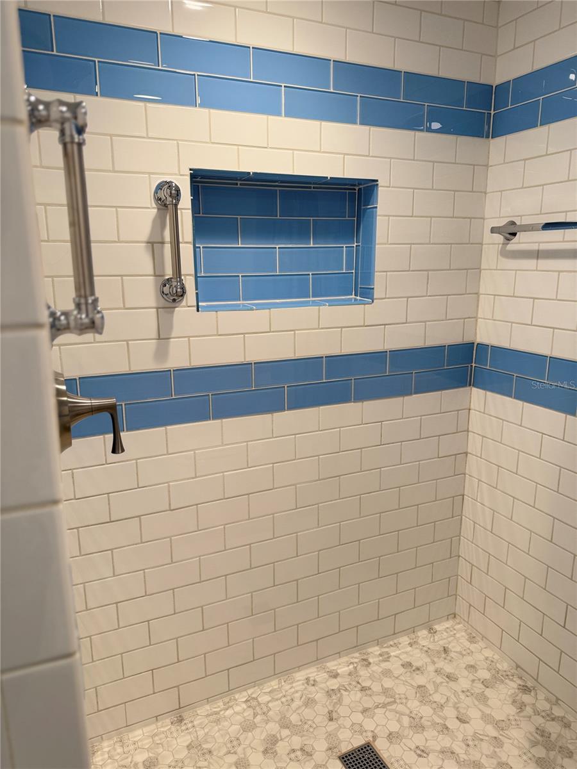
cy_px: 384
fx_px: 533
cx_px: 288
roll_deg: +0.5
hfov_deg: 56.8
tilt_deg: -12.8
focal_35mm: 24
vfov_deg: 71.6
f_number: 1.78
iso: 100
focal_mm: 6.76
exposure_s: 1/120
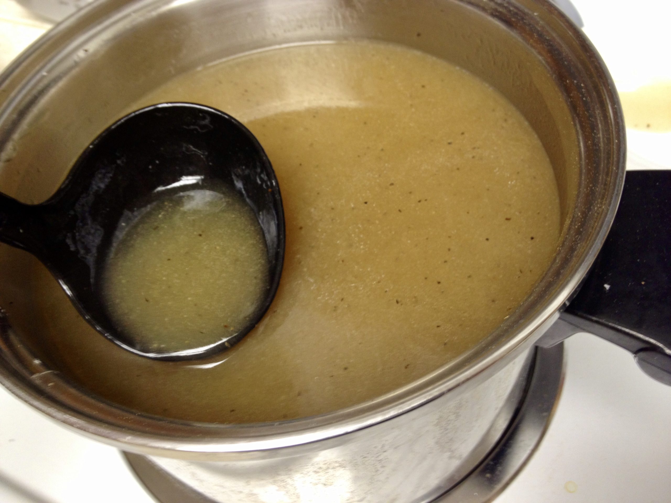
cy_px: 252
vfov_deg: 40.7
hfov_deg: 52.6
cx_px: 336
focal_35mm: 35
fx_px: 678
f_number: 2.4
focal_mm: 4.28
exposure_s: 1/20
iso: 100
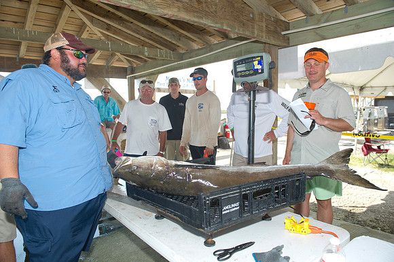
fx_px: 263
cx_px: 197
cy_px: 131
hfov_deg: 73.8
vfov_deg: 53.1
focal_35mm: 24
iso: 125
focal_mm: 24
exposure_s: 1/250
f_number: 5
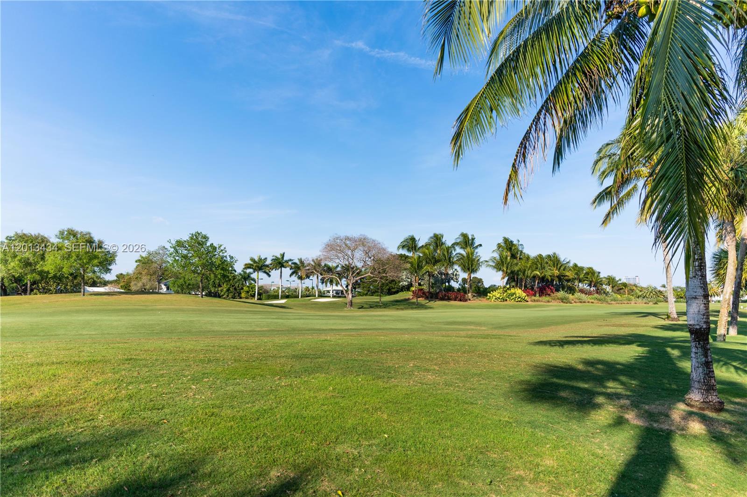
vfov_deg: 61.9
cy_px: 248
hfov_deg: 84.0
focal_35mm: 20
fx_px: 415
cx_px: 374
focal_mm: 20
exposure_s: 1/1250
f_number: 2.8
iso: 100
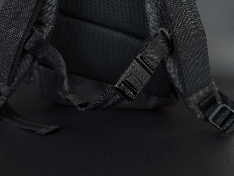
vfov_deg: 56.9
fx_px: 162
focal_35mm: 24
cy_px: 88
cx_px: 117
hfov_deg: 71.5
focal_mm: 6.9
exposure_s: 1/80.6
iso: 594
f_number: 1.68
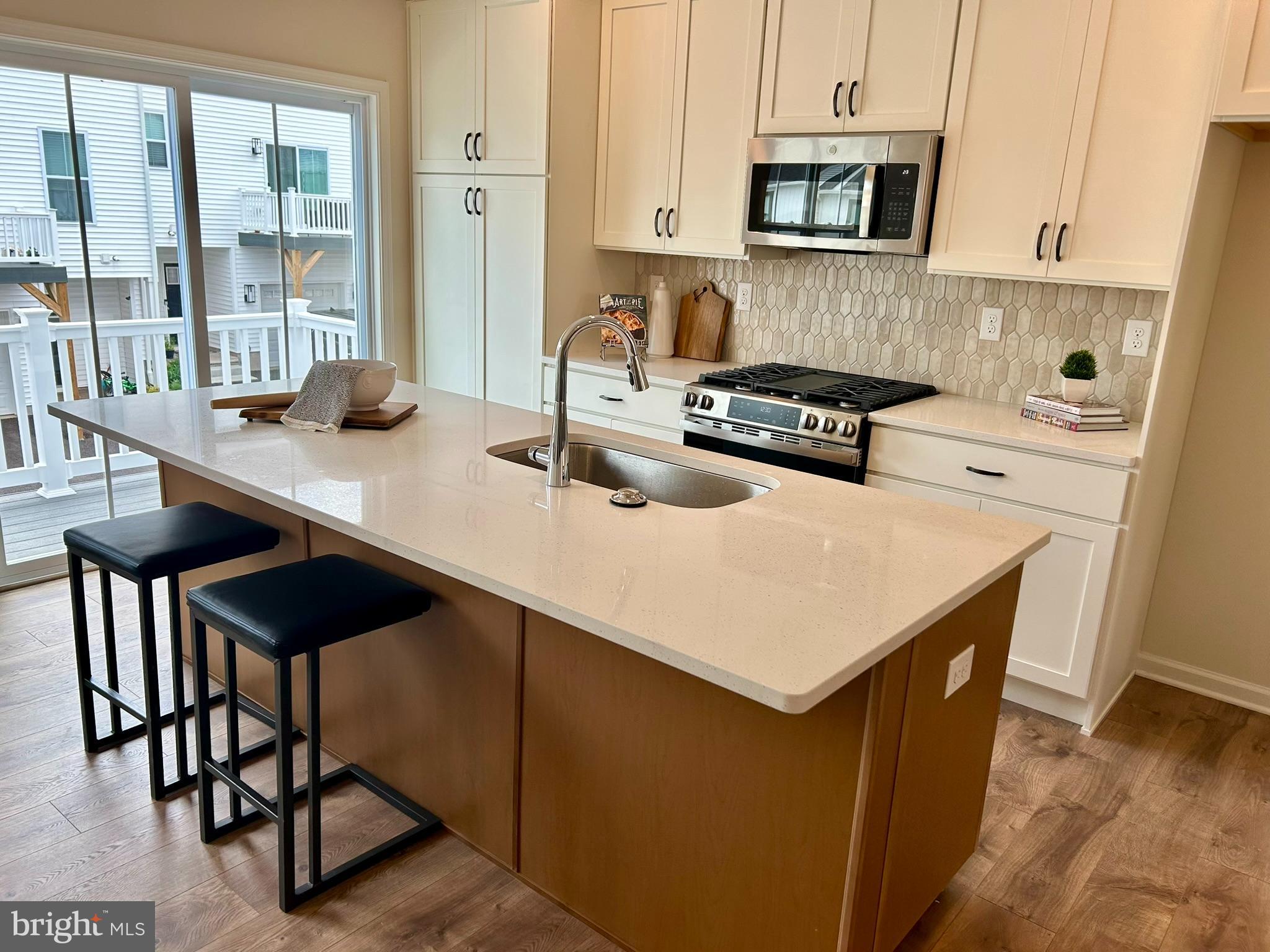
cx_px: 635
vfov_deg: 53.1
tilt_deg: -15.1
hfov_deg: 67.3
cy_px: 476
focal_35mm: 26
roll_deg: -2.9
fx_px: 954
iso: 50
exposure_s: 1/313
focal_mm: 5.7
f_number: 1.5
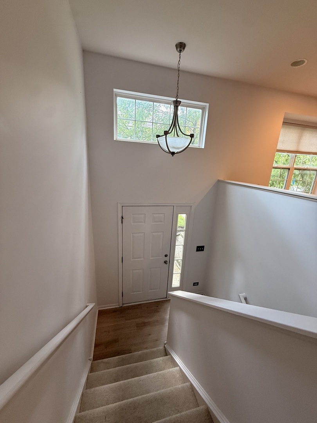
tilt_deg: -13.2
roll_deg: -2.2
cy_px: 212
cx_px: 158
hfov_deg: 85.7
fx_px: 171
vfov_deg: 102.1
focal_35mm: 14
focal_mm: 2.22
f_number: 2.2
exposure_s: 1/120
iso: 200
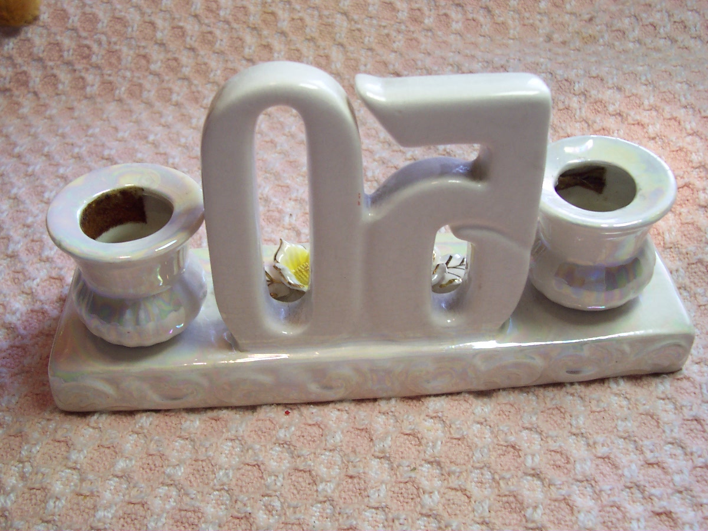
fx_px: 757
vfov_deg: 38.7
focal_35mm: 37
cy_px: 266
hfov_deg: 50.1
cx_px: 354
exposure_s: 1/60
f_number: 2.8
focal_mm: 5.6
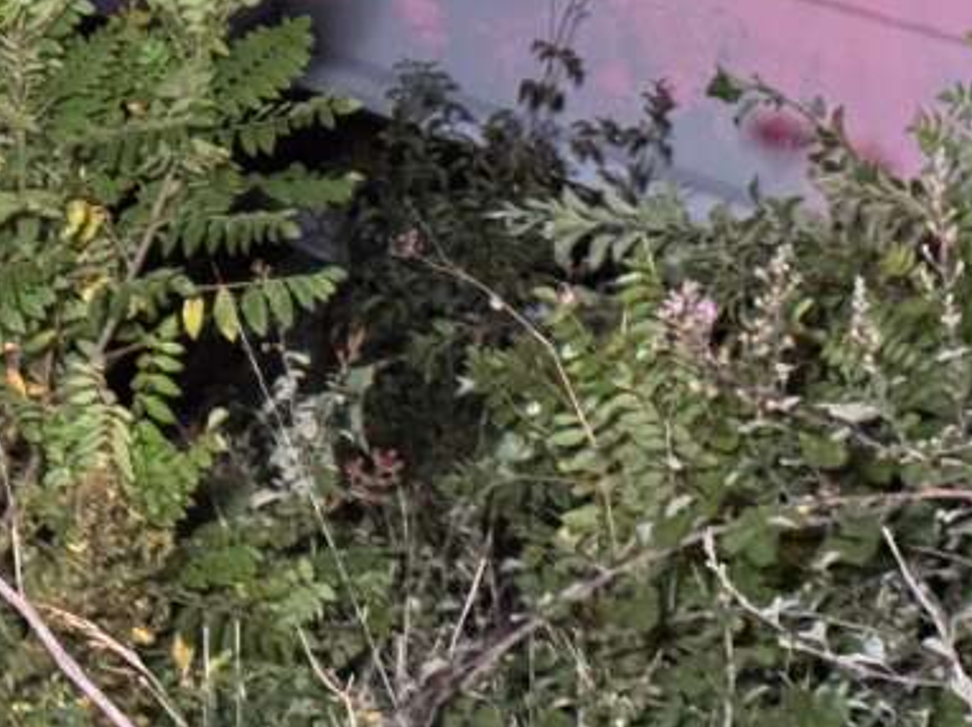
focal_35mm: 161
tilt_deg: -15.0
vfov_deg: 9.0
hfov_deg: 12.2
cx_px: 148
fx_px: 4518
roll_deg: +2.3
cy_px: -348
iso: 1000
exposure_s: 1/20
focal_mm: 6.76
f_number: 1.78
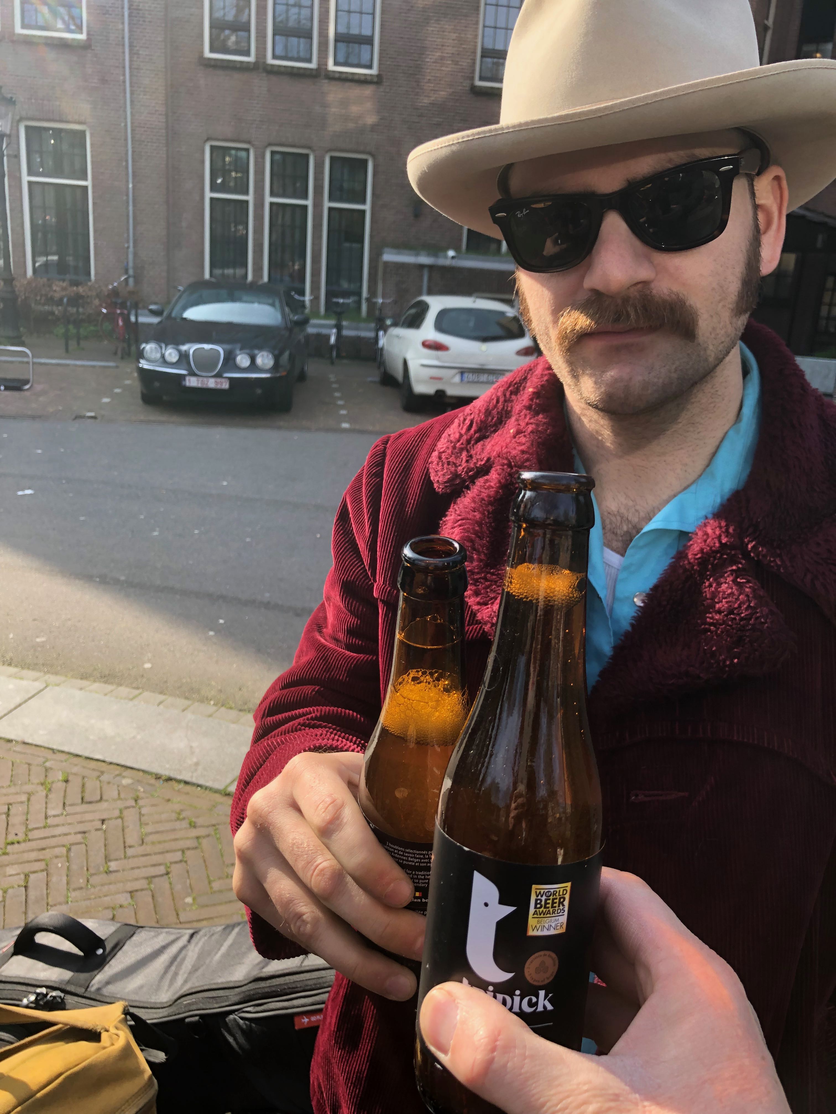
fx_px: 902
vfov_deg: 63.4
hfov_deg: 49.7
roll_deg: -3.6
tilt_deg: -17.0
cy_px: 557
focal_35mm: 28
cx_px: 418
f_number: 1.8
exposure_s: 1/312
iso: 20
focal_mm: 4
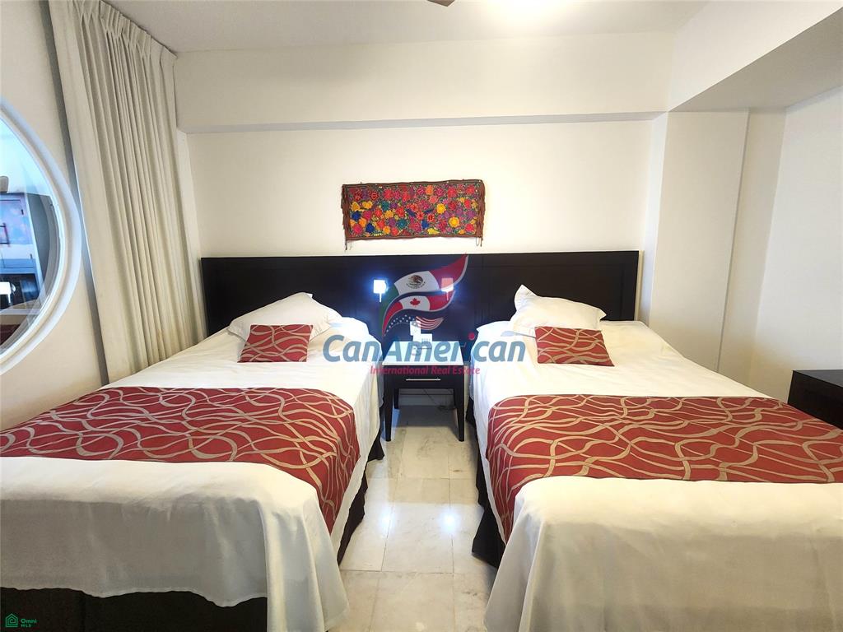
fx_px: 317
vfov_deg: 89.9
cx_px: 422
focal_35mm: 13
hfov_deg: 106.2
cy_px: 316
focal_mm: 2.2
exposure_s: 1/60
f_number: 2.2
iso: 320
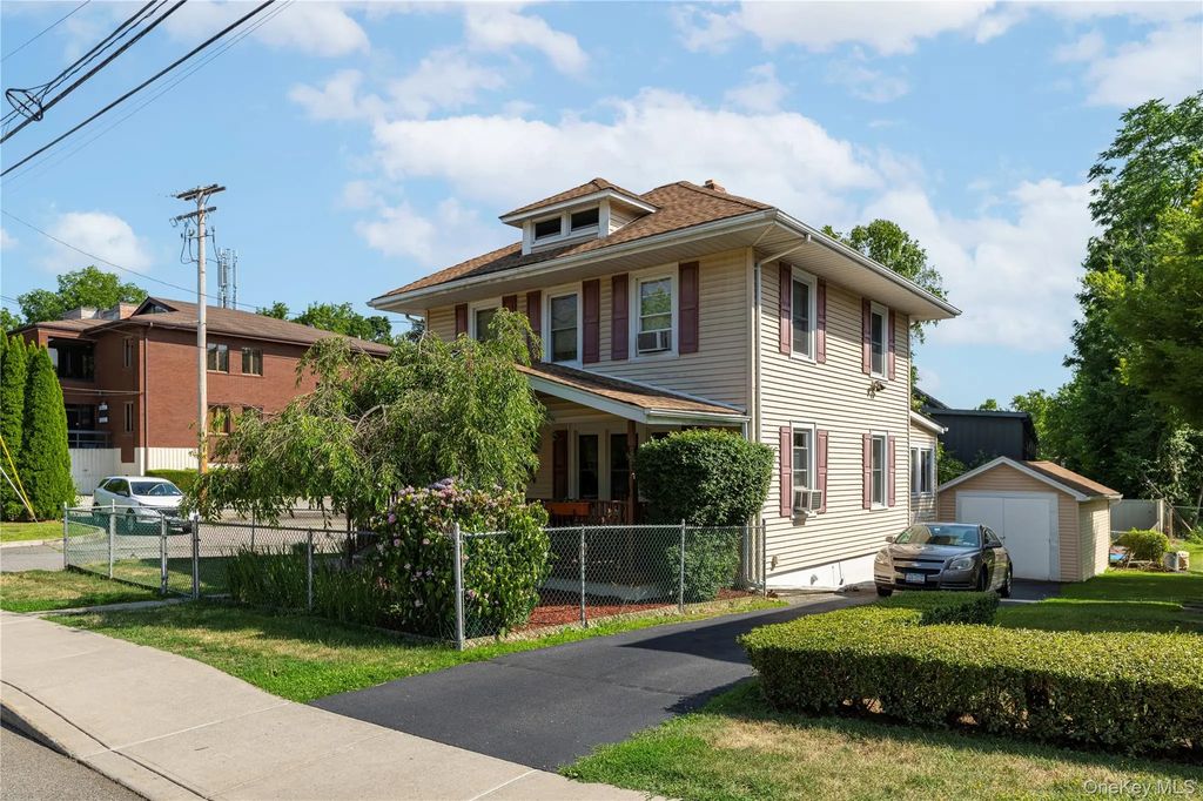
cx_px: 602
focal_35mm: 24
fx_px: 802
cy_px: 400
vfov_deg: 53.1
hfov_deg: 73.8
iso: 200
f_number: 5.6
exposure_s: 1/4000
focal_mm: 24
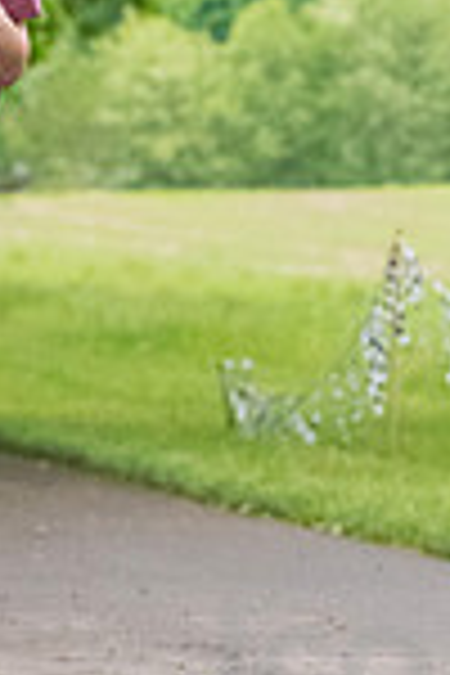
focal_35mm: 426
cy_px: 234
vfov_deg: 4.8
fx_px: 7987
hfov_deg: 3.2
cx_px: -169
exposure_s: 1/1250
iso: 6400
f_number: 5.6
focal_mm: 95
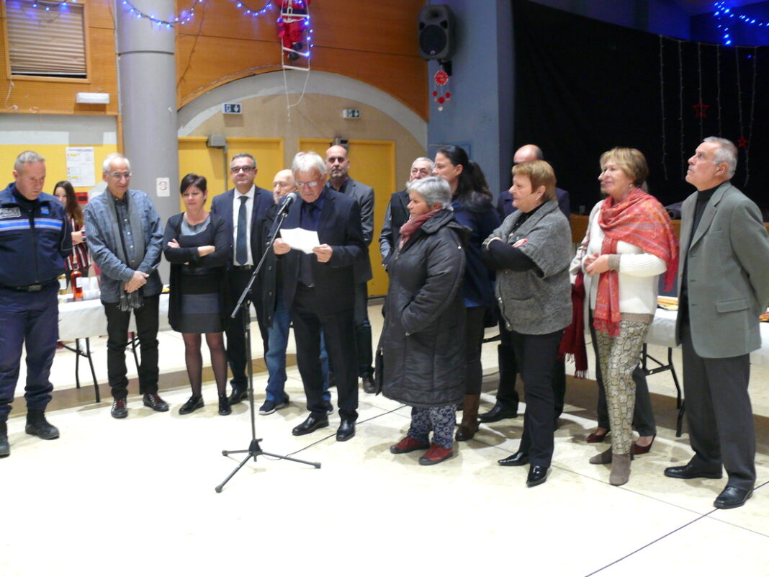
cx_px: 384
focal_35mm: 35
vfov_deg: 40.7
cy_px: 288
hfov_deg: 52.6
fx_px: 778
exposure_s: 1/10
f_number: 2.8
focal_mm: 7.4
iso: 200
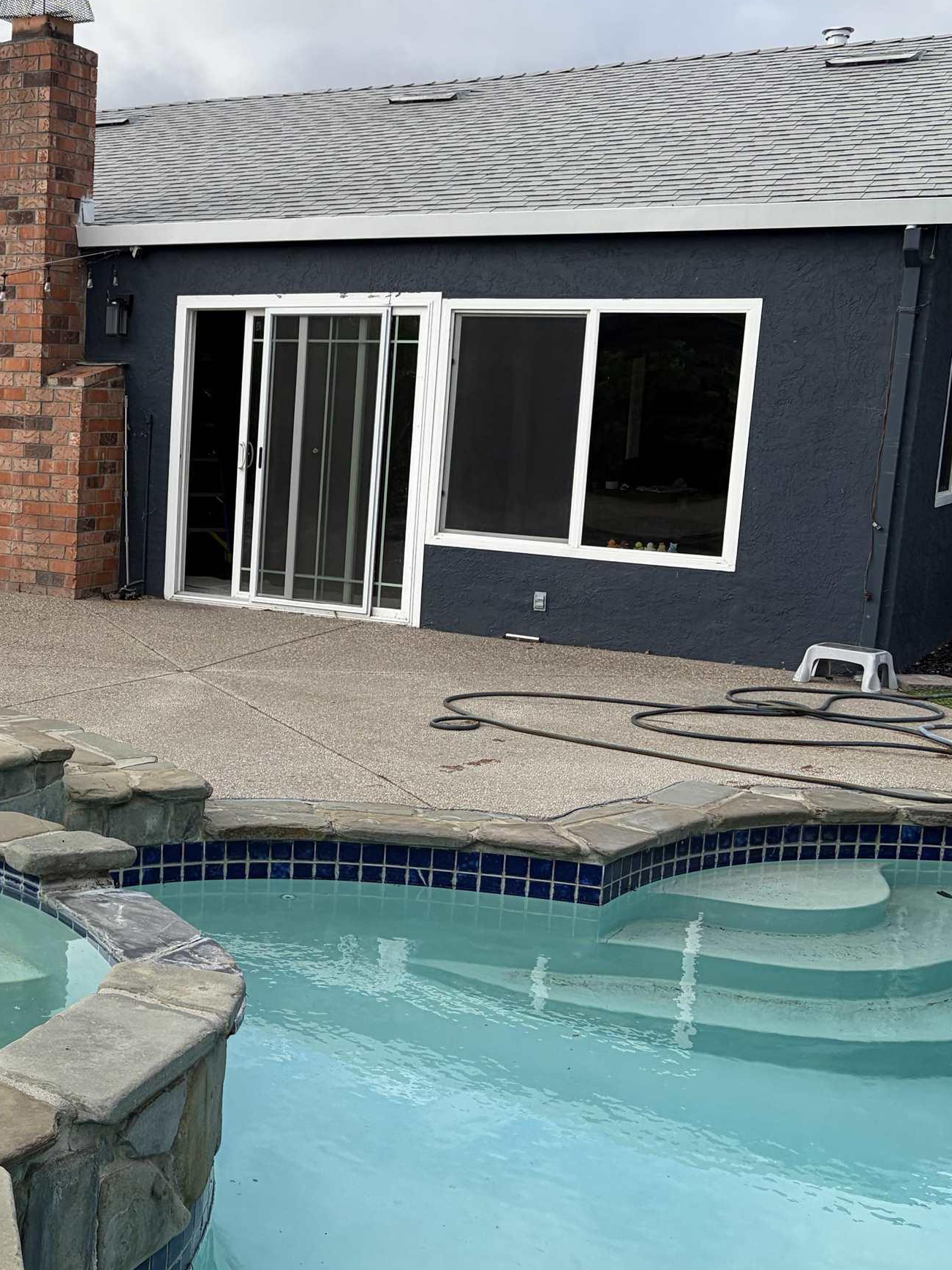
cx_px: -22
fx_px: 1687
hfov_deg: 29.3
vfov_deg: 41.2
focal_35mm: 46
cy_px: 646
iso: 50
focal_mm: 5.96
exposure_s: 1/1587
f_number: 1.6
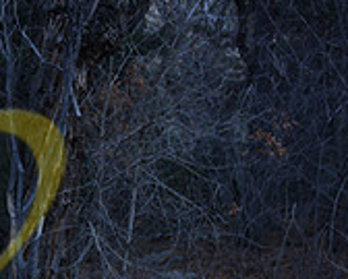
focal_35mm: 97
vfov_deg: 15.1
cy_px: 373
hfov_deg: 18.4
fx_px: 1001
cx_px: -99
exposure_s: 1/60
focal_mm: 20
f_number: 3.5
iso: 200
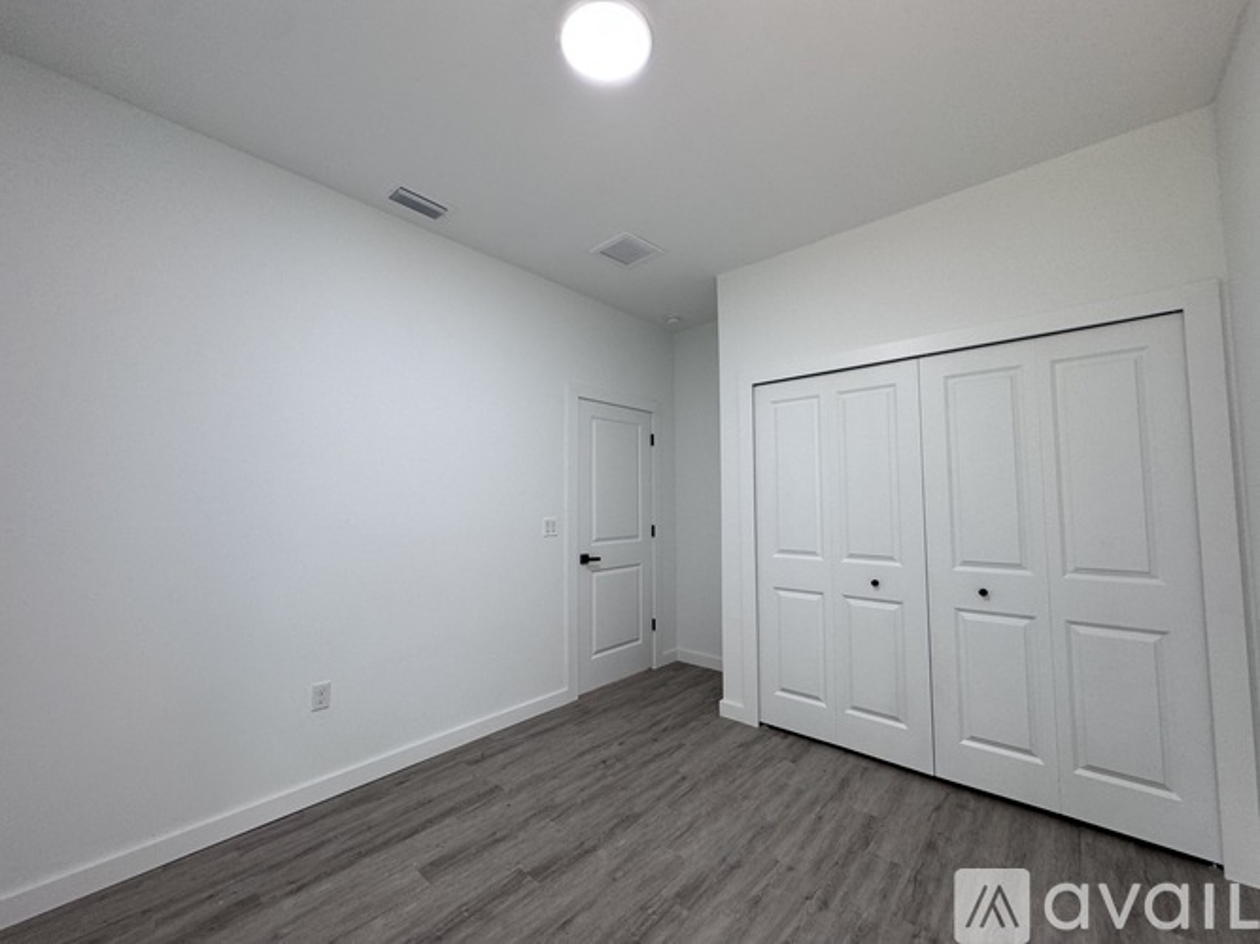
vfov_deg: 85.7
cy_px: 472
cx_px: 630
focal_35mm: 14
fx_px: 509
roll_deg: -0.4
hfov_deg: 102.1
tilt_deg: +2.8
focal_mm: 2.22
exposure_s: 1/99
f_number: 2.2
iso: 125
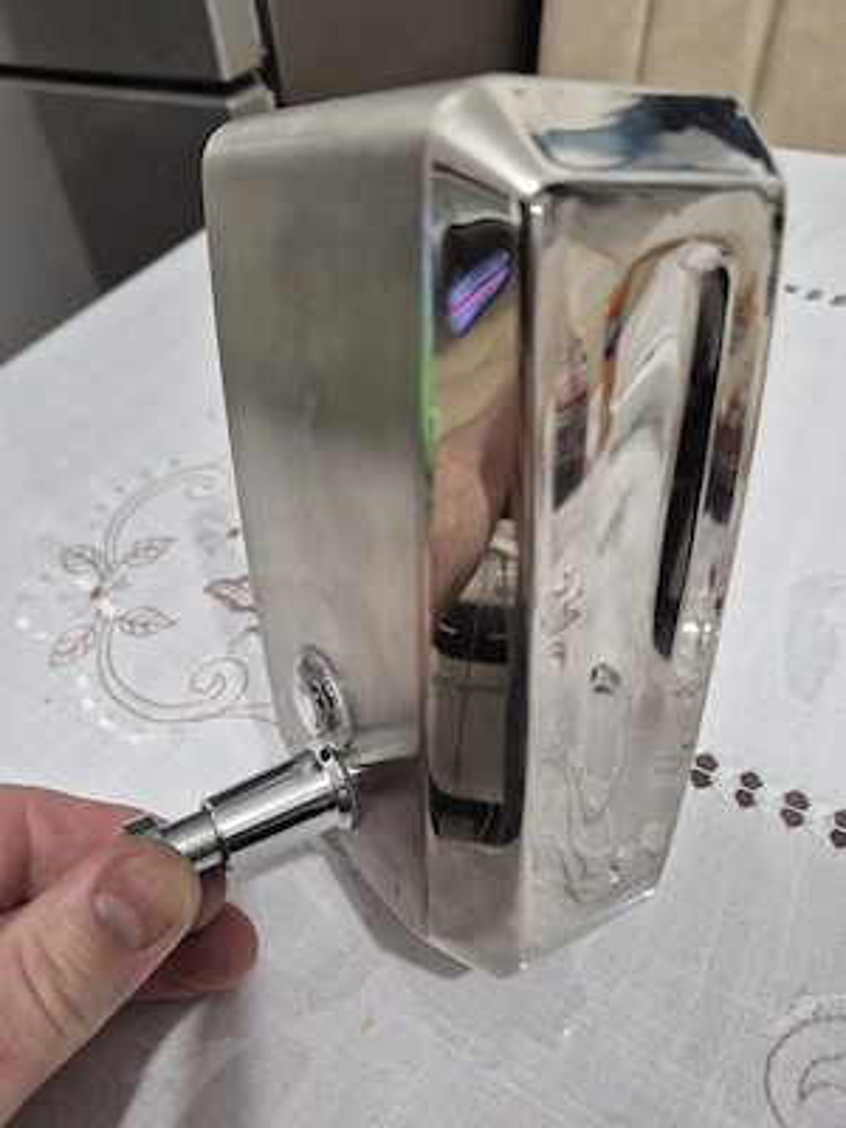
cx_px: 423
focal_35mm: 23
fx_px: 749
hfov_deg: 58.9
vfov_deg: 73.9
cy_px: 564
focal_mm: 5.4
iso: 160
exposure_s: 1/50
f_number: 1.8
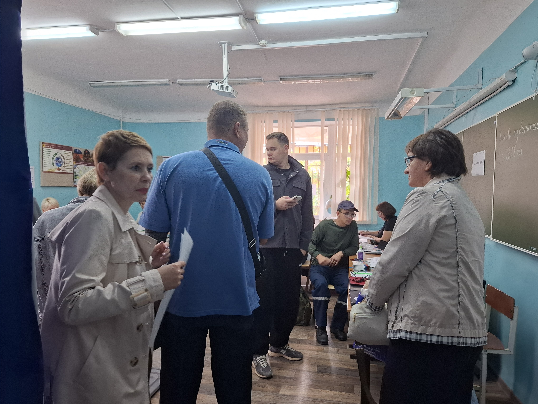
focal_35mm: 23
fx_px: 357
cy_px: 202
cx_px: 269
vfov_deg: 58.9
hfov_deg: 73.9
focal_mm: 5.54
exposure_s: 1/100
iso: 250
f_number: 1.8
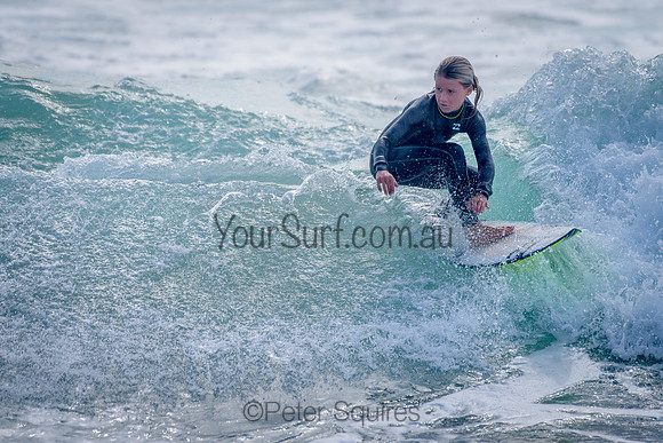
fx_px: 11291
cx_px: 349
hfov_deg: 3.4
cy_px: 171
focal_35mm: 613
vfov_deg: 2.2
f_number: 5.6
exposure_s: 1/2000
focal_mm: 500
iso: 140
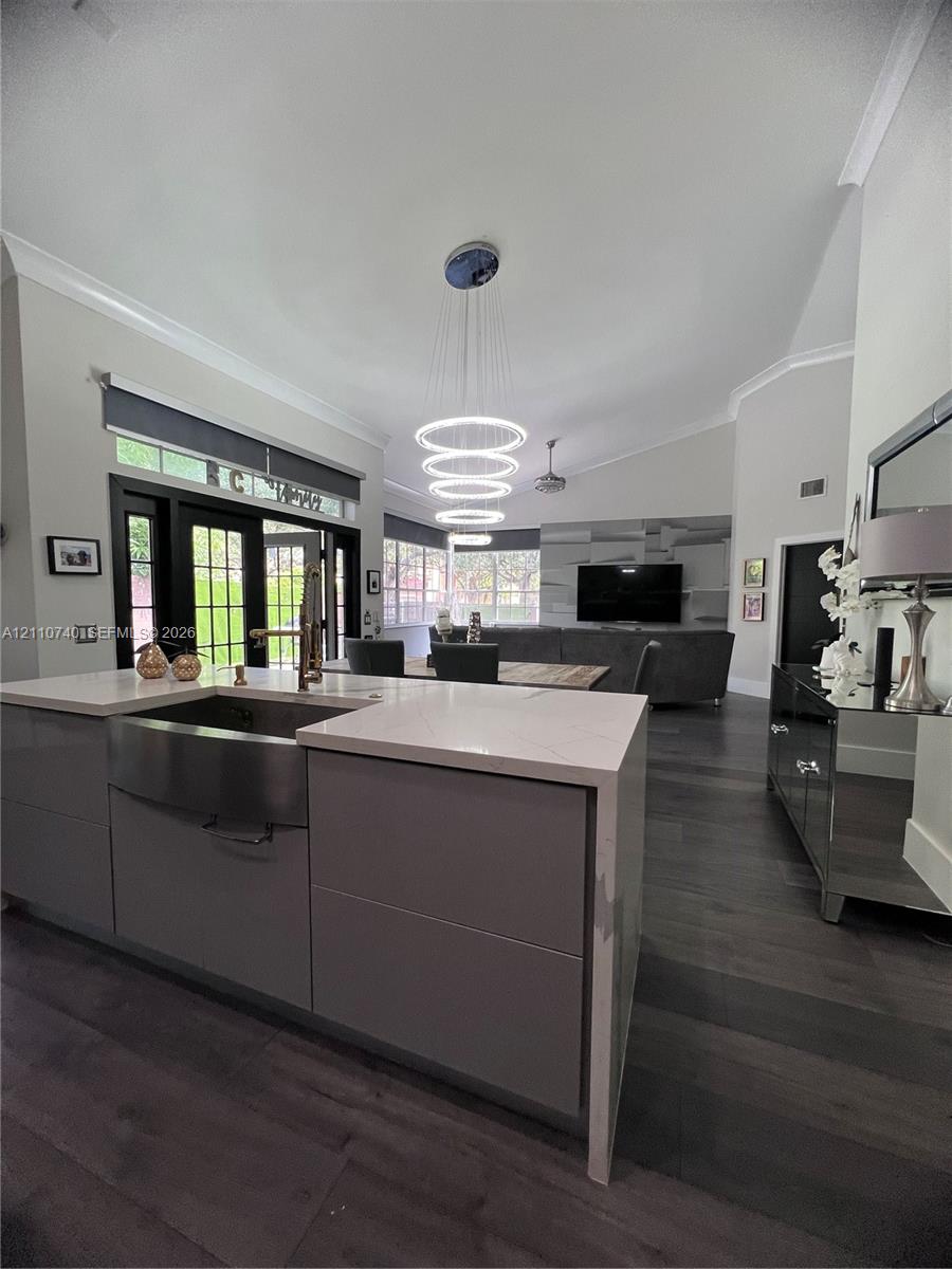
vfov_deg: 106.2
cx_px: 476
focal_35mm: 13
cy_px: 634
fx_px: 477
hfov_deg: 89.9
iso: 160
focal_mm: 1.57
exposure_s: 1/120
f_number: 1.8
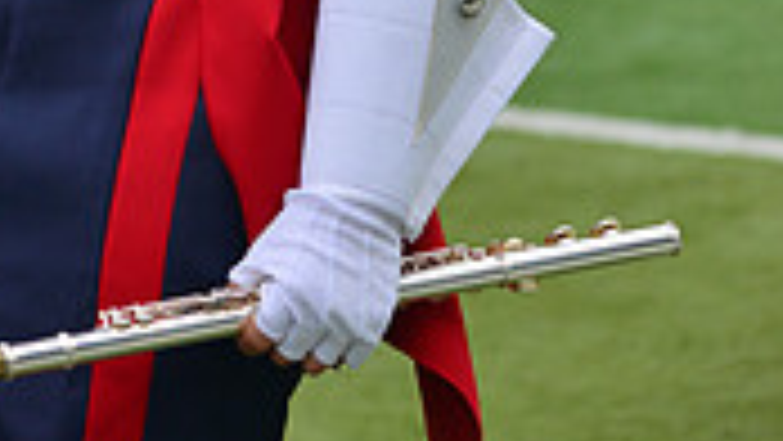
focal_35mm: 324
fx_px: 6729
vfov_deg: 3.7
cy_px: -495
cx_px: 137
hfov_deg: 6.7
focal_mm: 120
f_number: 5.6
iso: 200
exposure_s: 1/1250
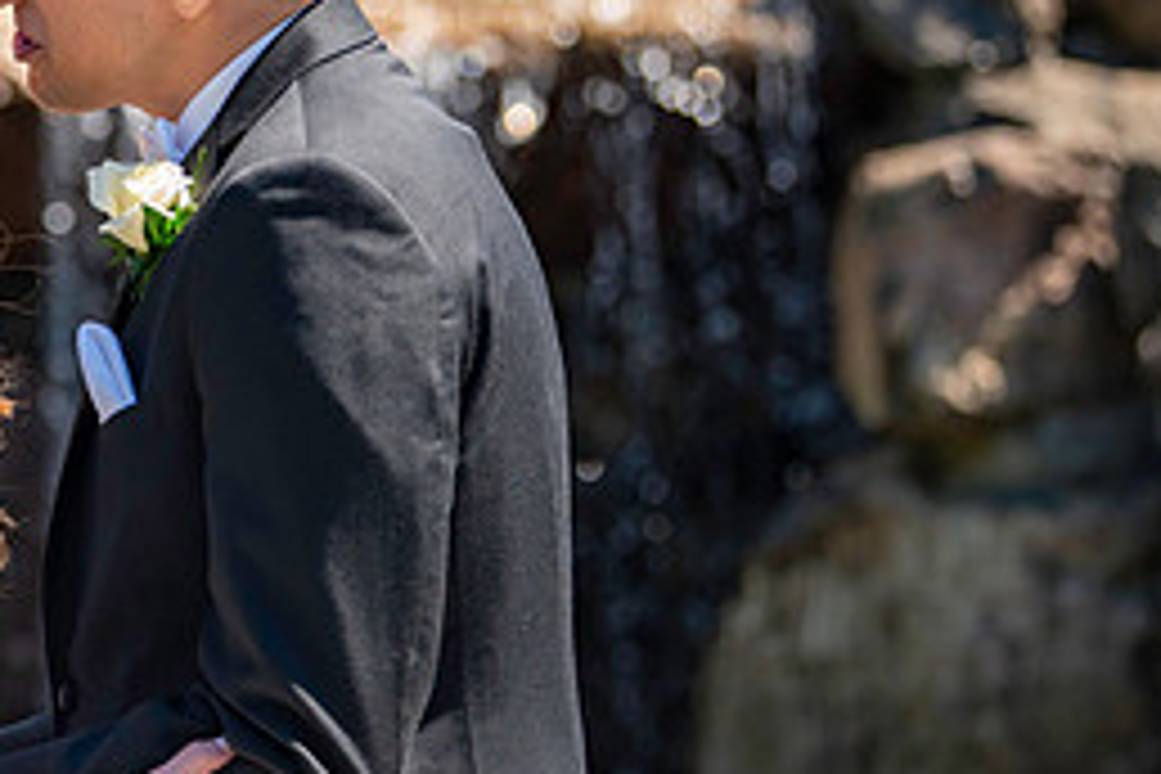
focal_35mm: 229
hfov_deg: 8.9
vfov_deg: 6.0
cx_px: -63
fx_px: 7385
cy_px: 216
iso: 1000
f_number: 3.5
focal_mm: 102
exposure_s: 1/5000
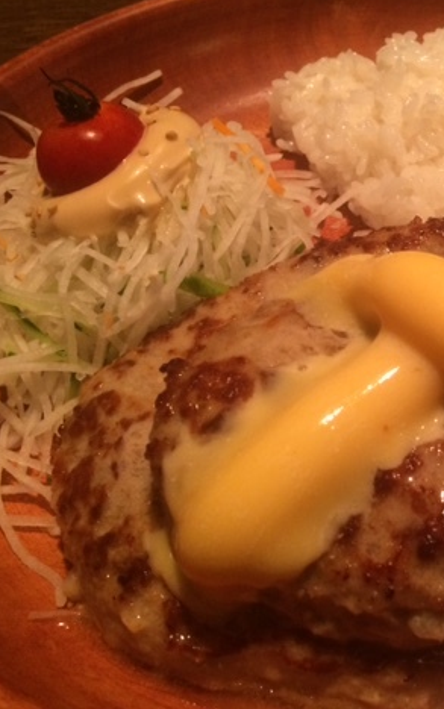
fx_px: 812
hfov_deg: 29.0
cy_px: 347
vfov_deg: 47.2
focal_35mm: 42
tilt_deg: -50.9
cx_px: 424
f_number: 2.2
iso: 200
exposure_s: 1/30
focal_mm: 4.15
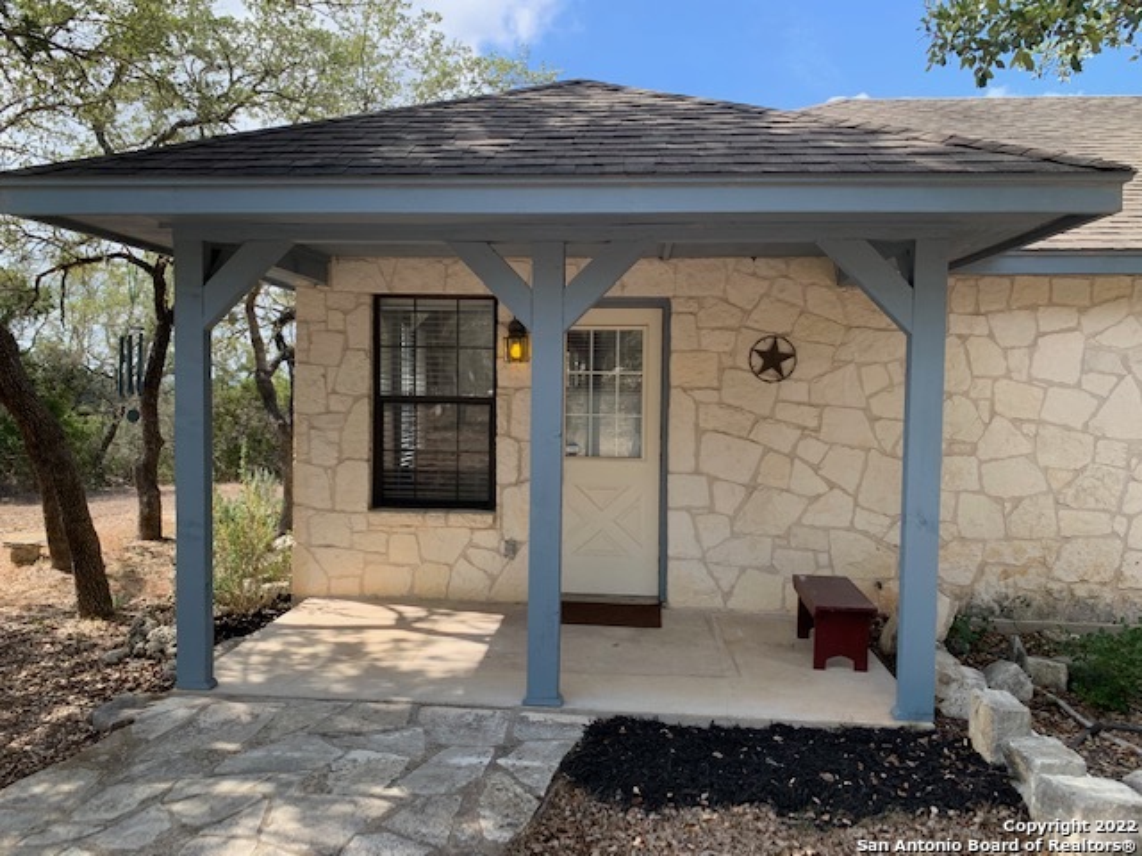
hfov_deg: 67.3
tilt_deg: -2.4
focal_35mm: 26
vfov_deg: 53.1
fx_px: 858
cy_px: 428
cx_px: 571
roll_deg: -1.2
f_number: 1.8
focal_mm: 4.25
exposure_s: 1/616
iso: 25
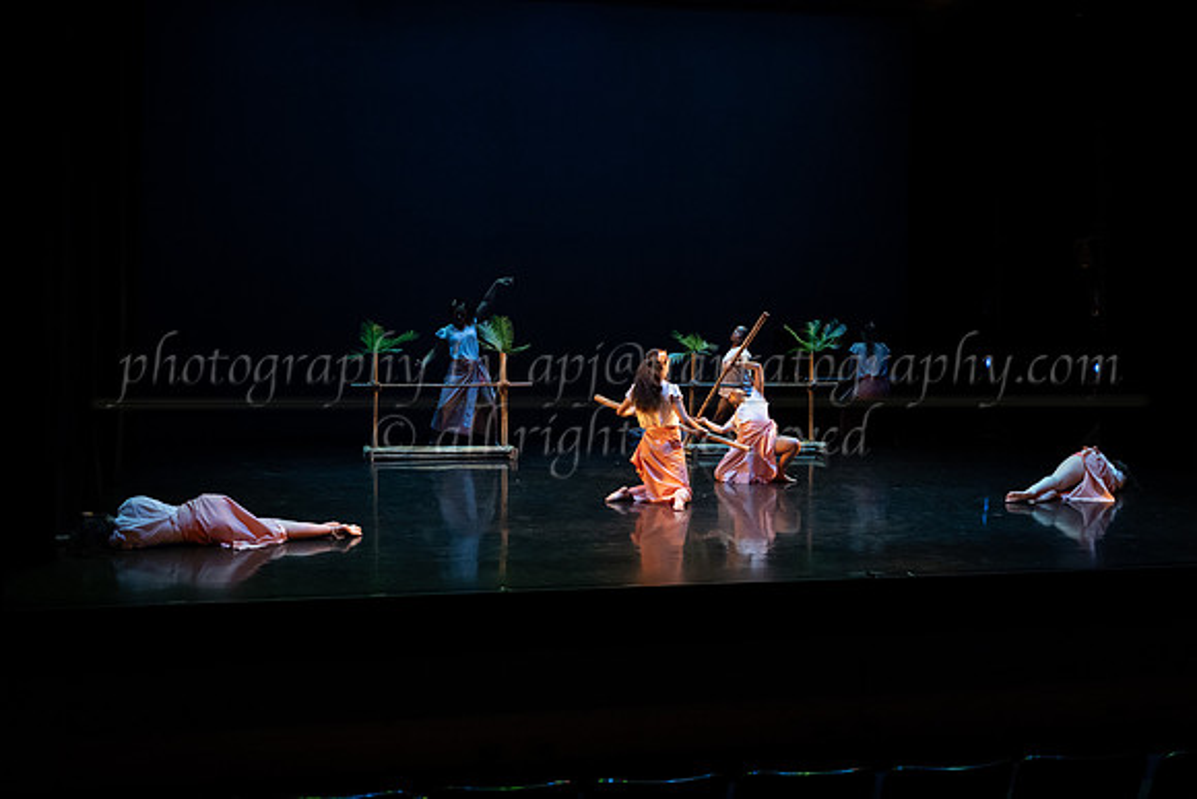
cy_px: 400
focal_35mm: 43
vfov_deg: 31.2
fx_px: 1430
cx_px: 598
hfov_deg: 45.4
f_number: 3.2
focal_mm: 43
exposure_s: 1/400
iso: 4000
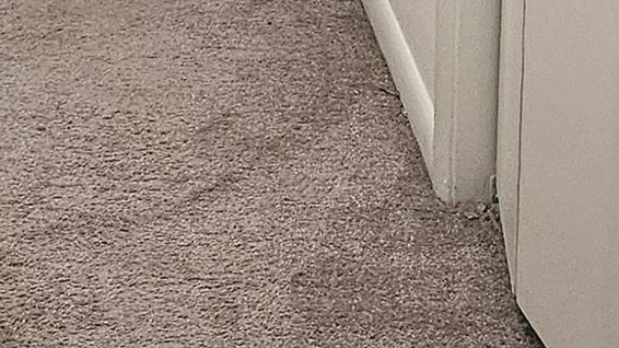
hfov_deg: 15.7
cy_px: -390
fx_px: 2232
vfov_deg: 8.4
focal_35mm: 136
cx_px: 148
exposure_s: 1/120
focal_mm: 5.4
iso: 800
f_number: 1.8
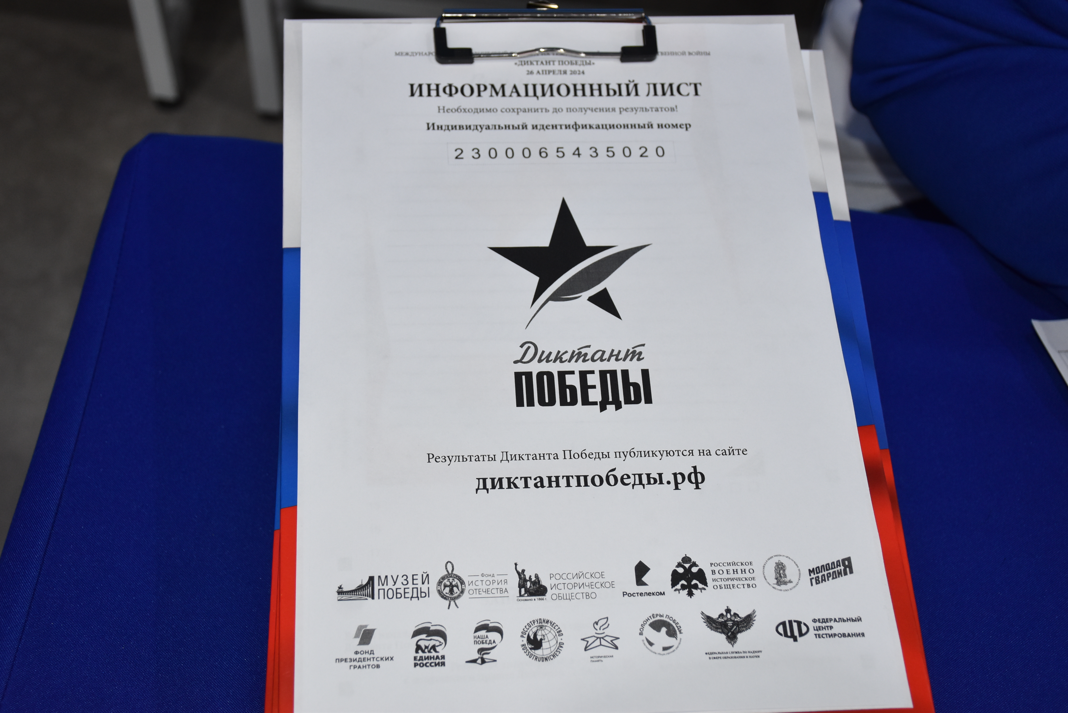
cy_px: 356
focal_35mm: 48
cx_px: 534
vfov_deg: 28.1
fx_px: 1424
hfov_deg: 41.1
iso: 800
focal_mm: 32
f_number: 4.5
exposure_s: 1/80
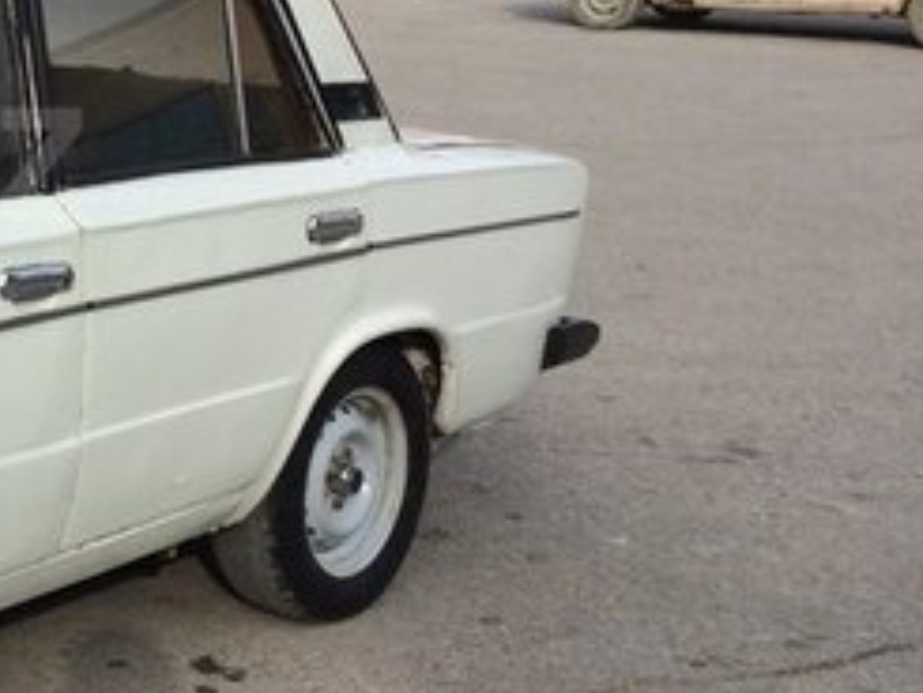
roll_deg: -0.5
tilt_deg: -7.7
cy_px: 164
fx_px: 2081
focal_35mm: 78
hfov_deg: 22.2
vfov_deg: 18.8
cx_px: -301
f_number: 2.2
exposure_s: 1/1786
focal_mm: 4.15
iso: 32
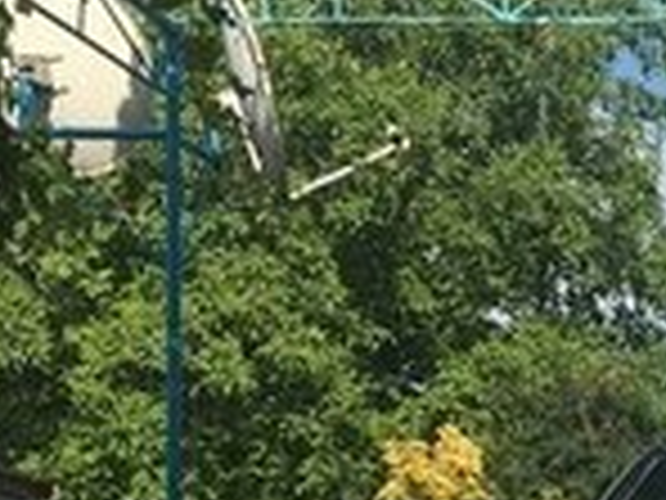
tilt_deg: -0.6
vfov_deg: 11.1
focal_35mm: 129
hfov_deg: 14.2
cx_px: 1040
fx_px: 2482
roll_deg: +0.3
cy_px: 750
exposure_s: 1/1570
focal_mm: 4.15
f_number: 2.2
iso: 25
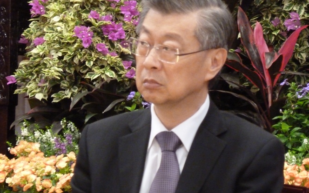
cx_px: 154
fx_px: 3310
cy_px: 87
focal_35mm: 393
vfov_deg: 3.3
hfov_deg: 5.3
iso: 800
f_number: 4.9
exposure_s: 1/30
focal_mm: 49.2
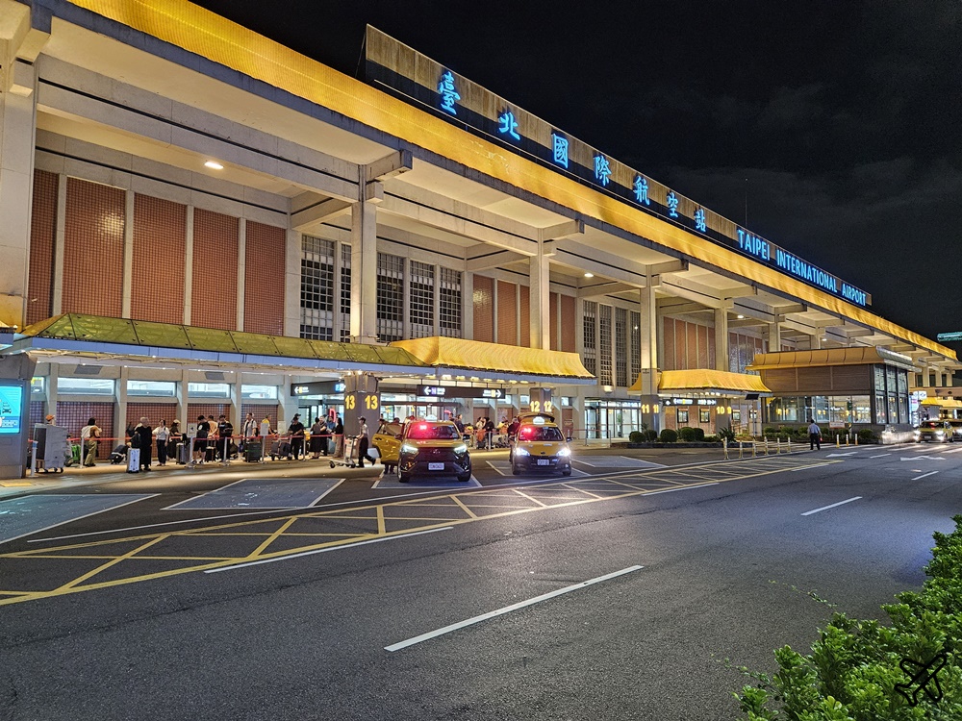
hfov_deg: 73.9
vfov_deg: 58.9
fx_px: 639
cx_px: 481
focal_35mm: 23
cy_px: 360
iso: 800
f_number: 1.8
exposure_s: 1/60
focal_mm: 5.4
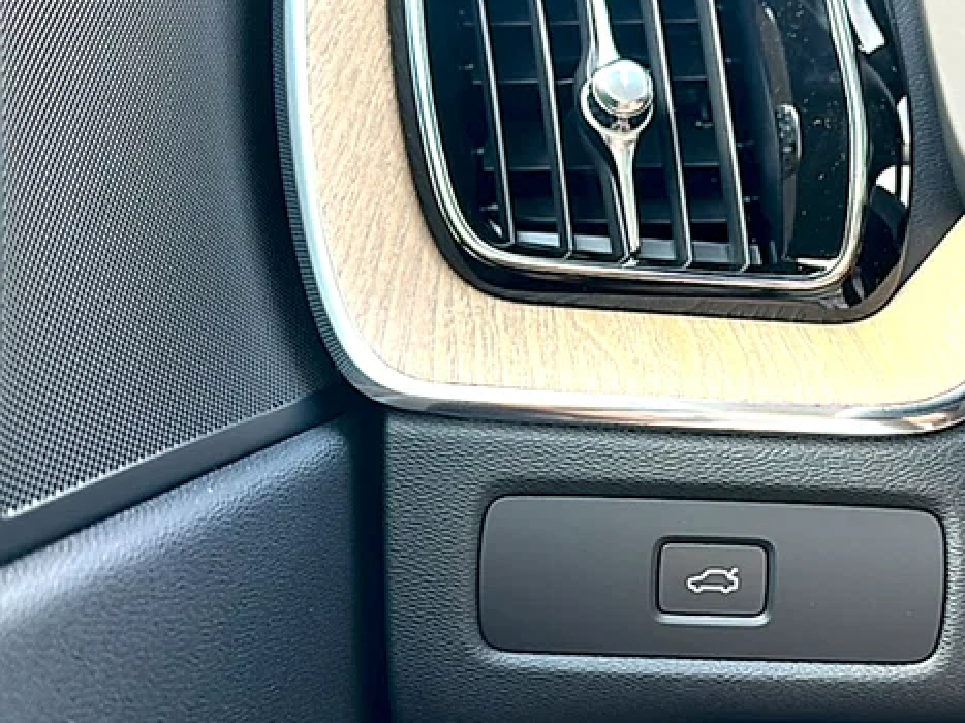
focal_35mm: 45
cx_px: 674
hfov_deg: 41.3
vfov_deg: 32.2
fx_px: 1254
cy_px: 350
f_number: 1.78
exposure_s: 1/122
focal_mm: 6.86
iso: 64
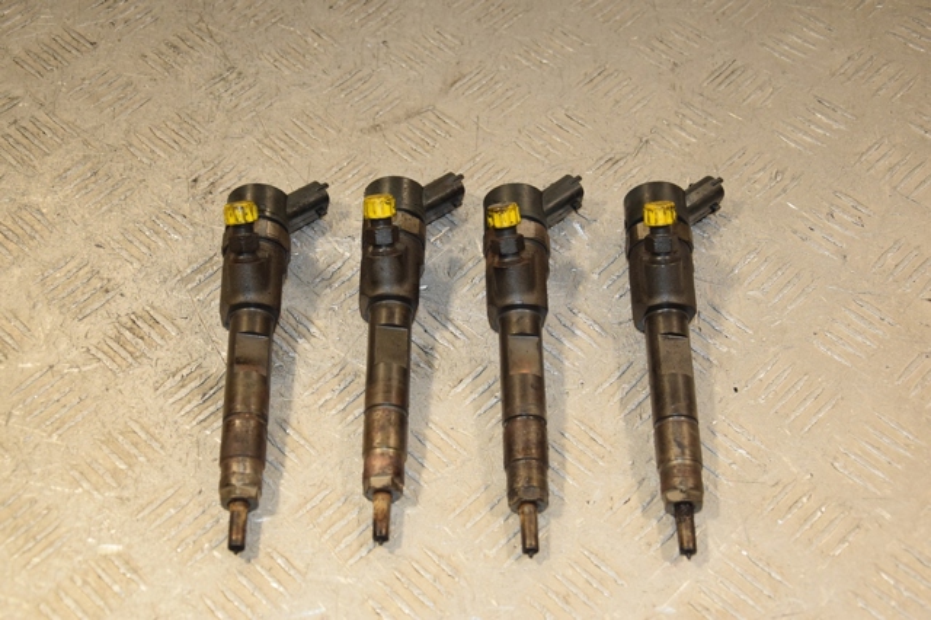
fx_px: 1551
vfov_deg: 22.6
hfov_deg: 33.4
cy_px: 310
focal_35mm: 60
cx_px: 466
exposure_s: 1/200
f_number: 5
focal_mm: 40
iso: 800
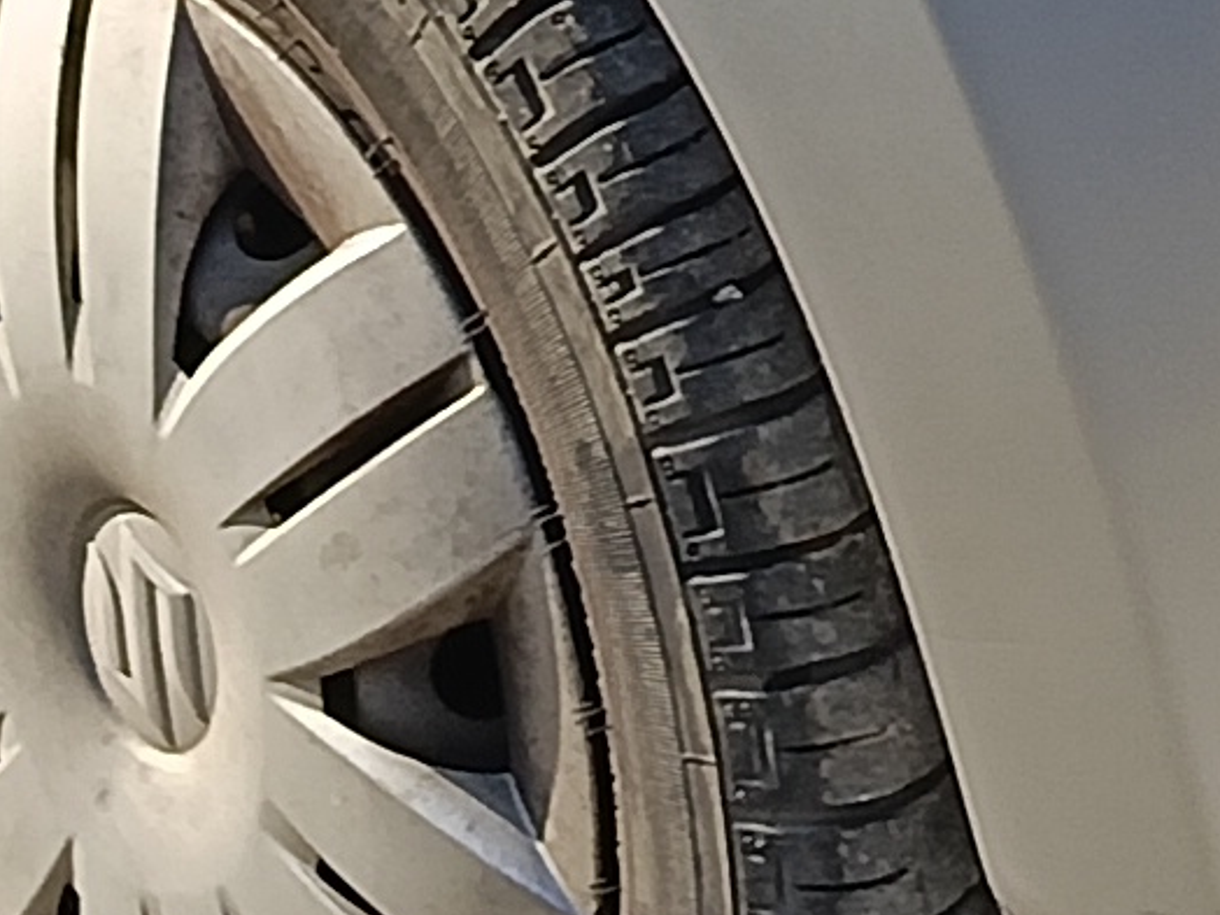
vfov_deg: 6.6
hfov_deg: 9.4
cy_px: -1364
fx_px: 7436
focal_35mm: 211
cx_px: 591
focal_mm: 3.98
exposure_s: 1/300
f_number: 1.8
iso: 50
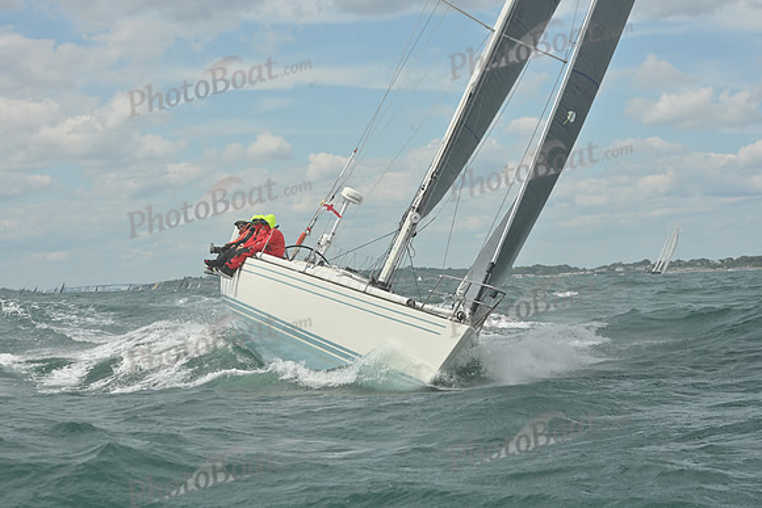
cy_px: 254
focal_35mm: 92
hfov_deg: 22.1
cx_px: 381
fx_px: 1948
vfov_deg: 14.9
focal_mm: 92
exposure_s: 1/1250
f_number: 11
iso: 320
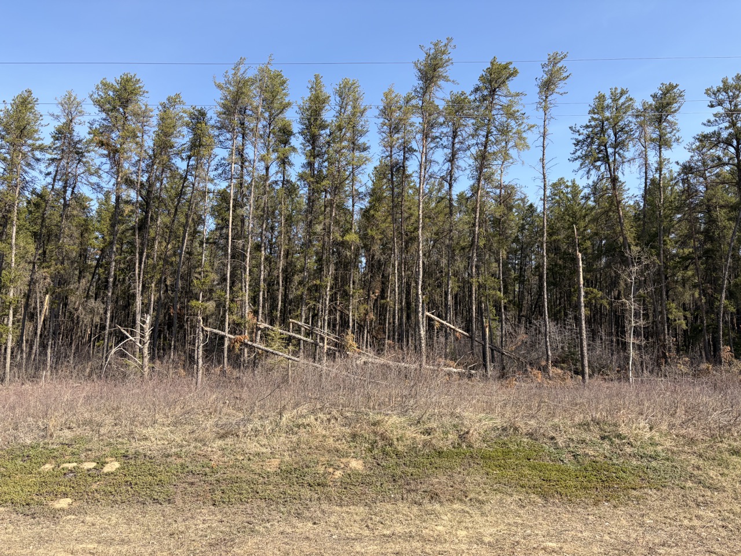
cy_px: 278
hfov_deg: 67.3
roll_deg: +1.4
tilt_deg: +9.4
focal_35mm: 26
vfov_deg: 53.1
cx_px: 370
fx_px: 557
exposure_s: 1/1626
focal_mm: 5.96
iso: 50
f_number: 1.6
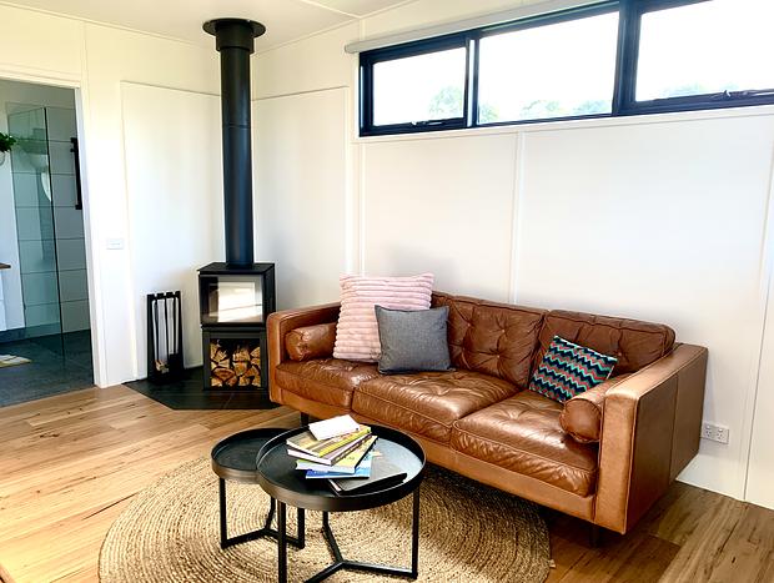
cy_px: 292
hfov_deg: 67.2
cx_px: 387
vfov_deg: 53.2
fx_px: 582
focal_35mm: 26
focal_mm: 4.25
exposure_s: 1/100
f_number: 1.8
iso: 32
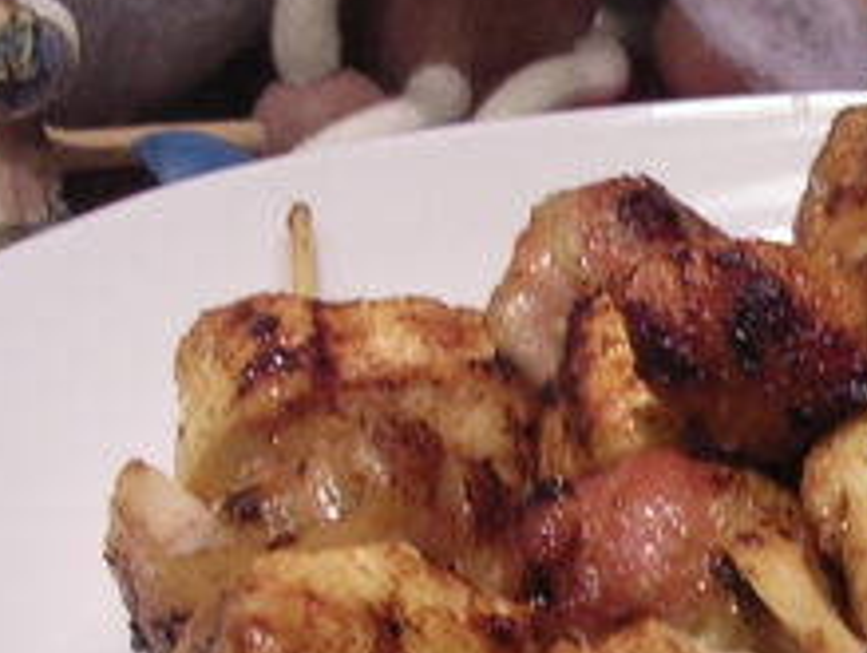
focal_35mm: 133
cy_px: 475
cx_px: 986
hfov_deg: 14.4
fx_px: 3337
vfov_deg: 11.2
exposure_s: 1/56.5
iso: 100
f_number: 2.8
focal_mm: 5.8
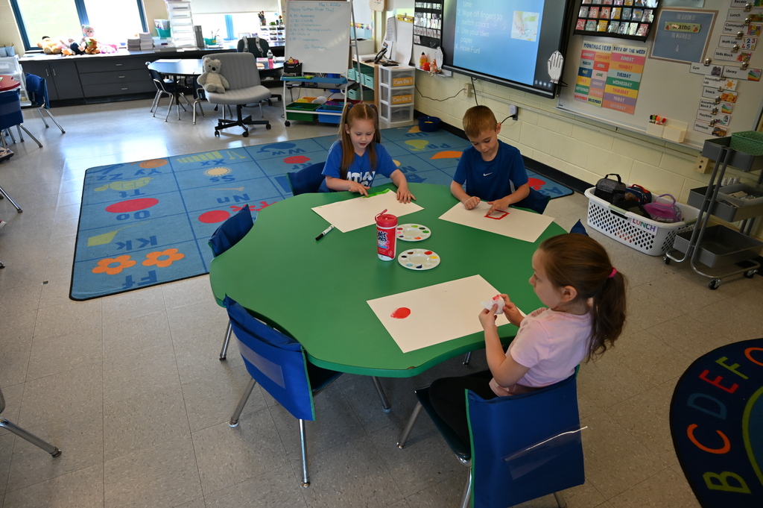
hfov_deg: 73.8
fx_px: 508
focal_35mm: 24
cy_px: 254
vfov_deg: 53.1
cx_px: 382
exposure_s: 1/125
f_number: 4
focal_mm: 24
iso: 900
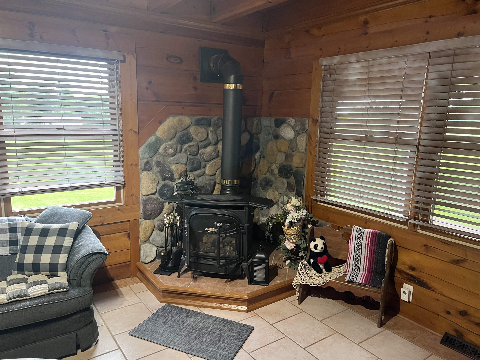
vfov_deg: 53.1
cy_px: 180
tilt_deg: -11.2
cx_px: 240
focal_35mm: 26
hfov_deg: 67.3
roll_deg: -1.5
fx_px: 361
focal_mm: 5.7
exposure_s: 1/60
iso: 200
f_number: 1.5
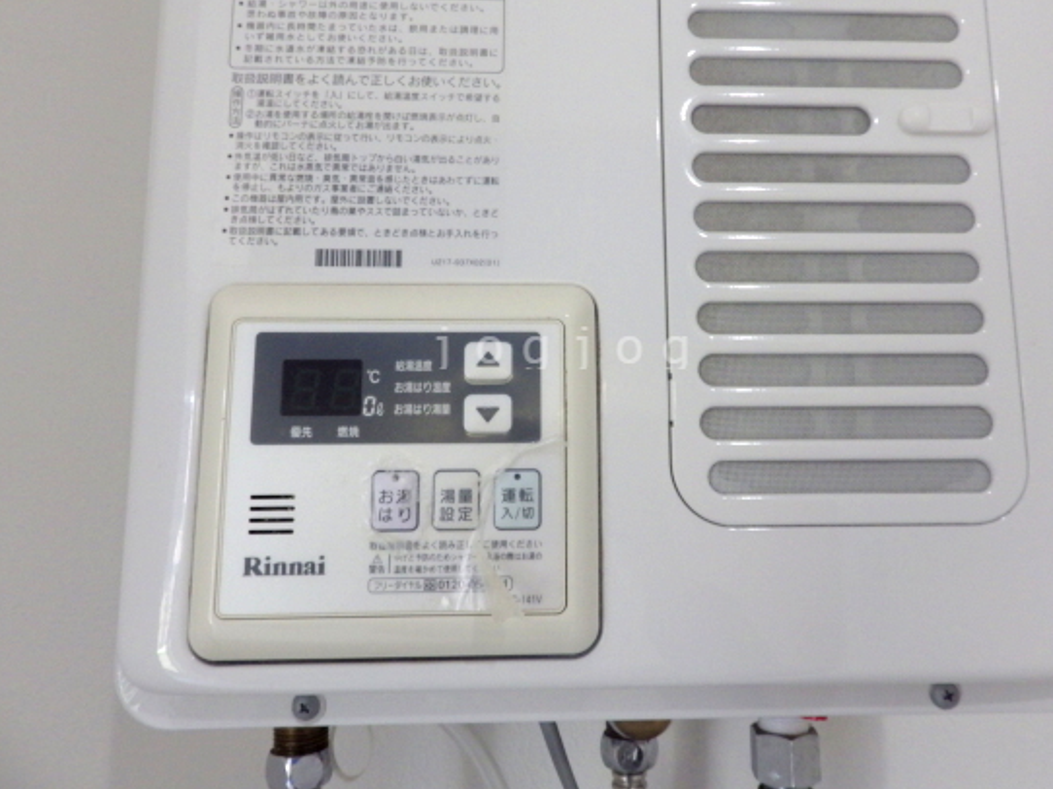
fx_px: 791
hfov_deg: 67.2
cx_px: 565
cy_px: 346
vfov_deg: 52.9
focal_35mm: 26
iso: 200
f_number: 3.1
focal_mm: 4
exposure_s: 1/45
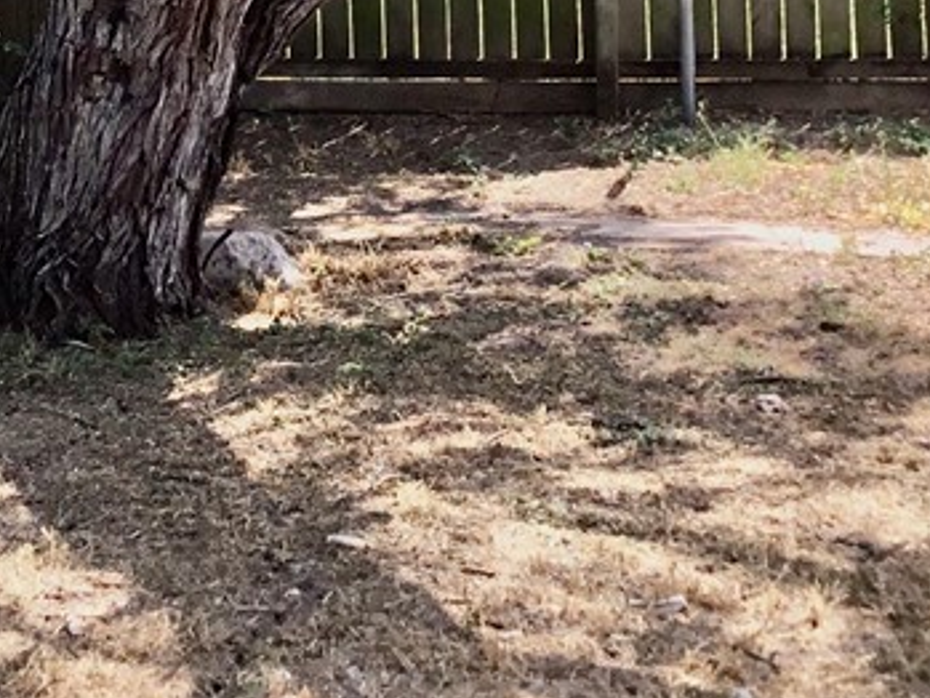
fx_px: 2446
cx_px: 248
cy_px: -181
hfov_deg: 21.4
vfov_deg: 15.5
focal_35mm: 91
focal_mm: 3.3
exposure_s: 1/322
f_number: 2.4
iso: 25
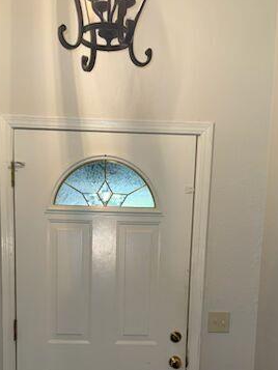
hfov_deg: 33.6
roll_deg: -2.1
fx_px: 460
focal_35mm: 43
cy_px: 311
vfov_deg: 41.4
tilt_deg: -7.5
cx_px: 117
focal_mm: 6.76
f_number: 1.78
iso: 80
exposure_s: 1/23
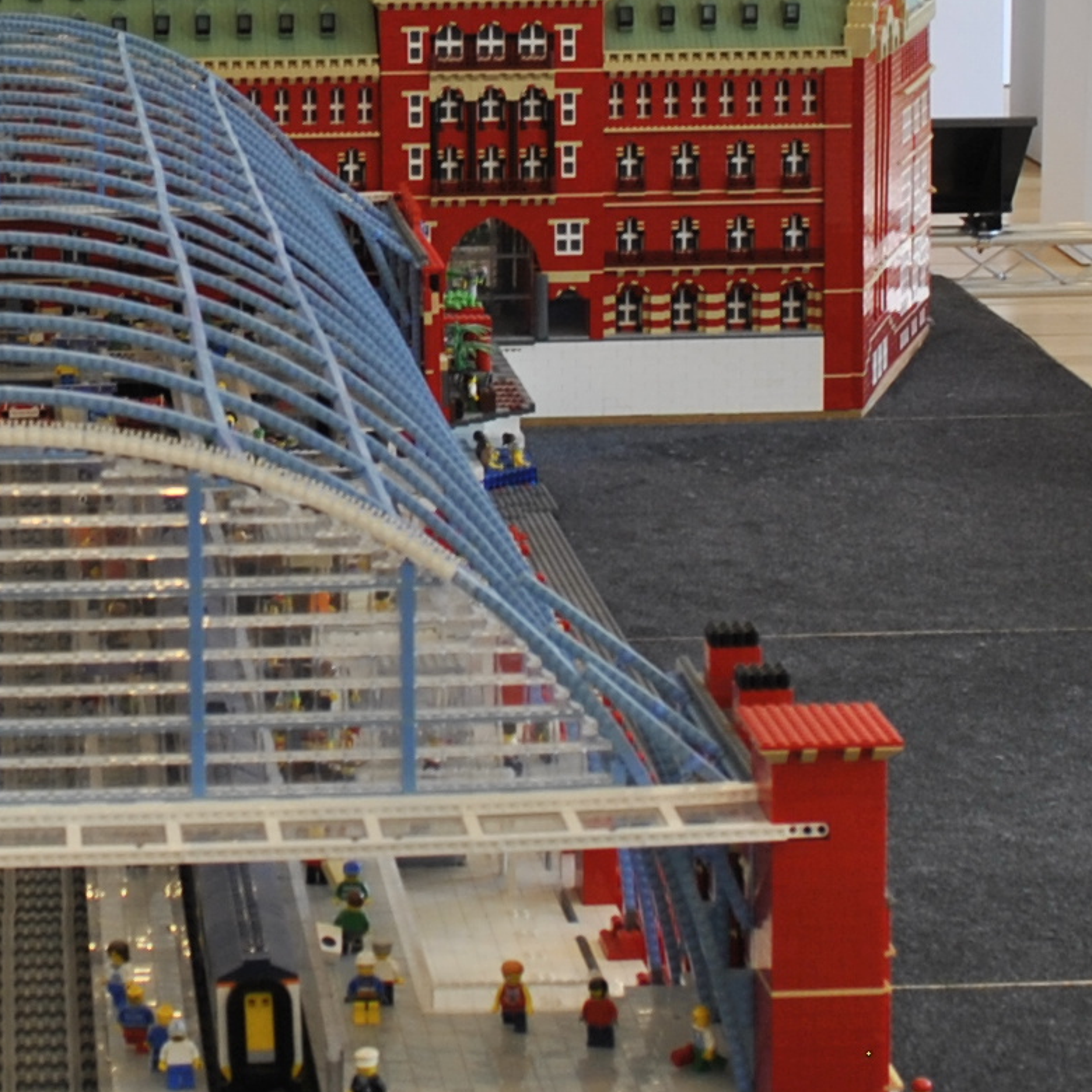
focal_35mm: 114
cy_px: 1
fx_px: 4069
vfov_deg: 15.0
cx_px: 28
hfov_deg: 15.0
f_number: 4.5
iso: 100
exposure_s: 1/13
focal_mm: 18
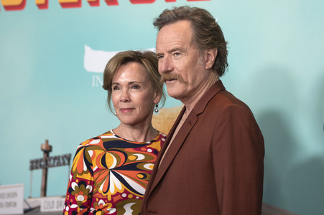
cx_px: 162
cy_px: 108
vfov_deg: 13.7
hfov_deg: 20.4
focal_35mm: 100
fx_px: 899
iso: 1600
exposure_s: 1/640
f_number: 3.2
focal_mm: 100
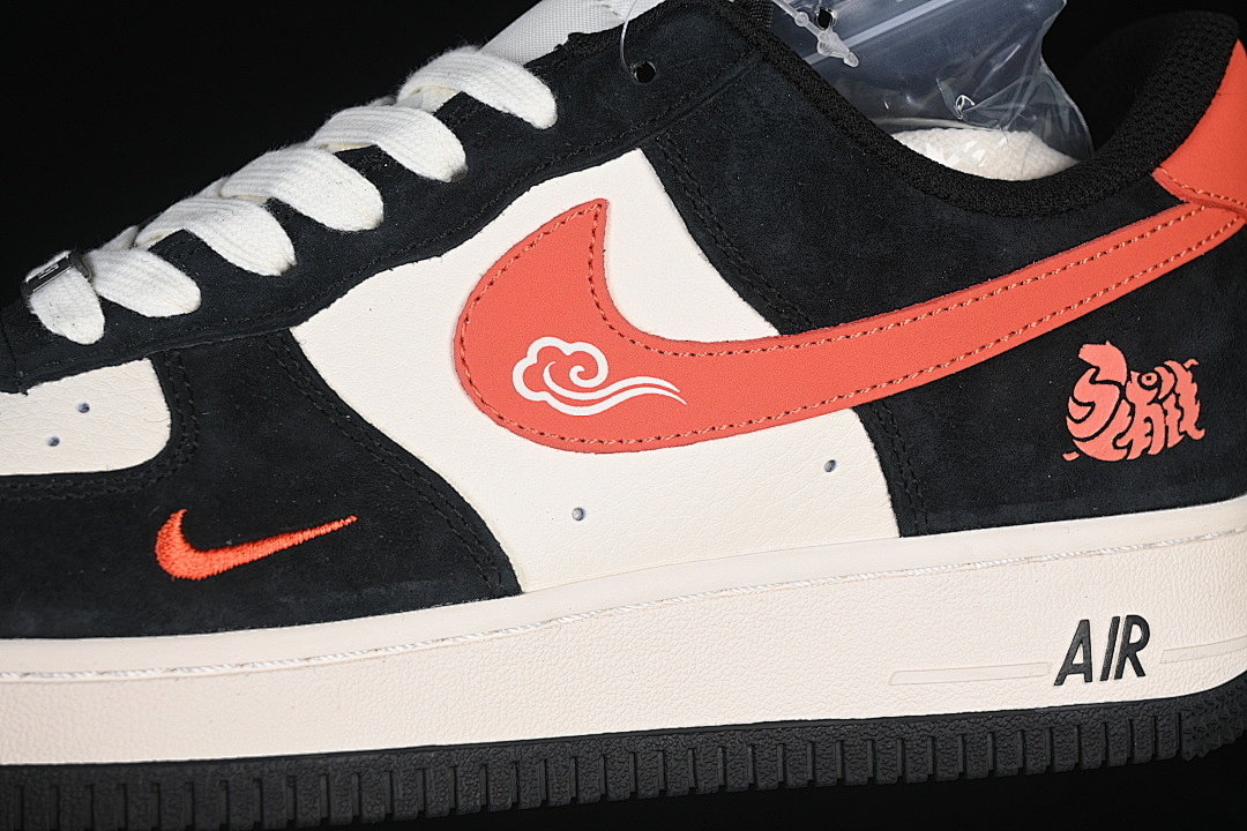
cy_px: 416
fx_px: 2598
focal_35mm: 75
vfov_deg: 18.2
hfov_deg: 27.0
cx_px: 624
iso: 160
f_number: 7.1
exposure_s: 1/60
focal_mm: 50
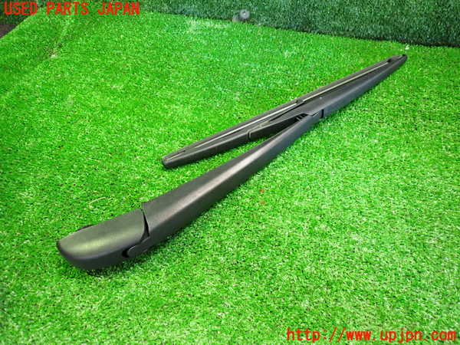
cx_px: 230
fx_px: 332
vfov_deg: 54.9
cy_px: 172
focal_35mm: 25
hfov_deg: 69.4
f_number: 2
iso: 500
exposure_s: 1/30
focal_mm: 4.5
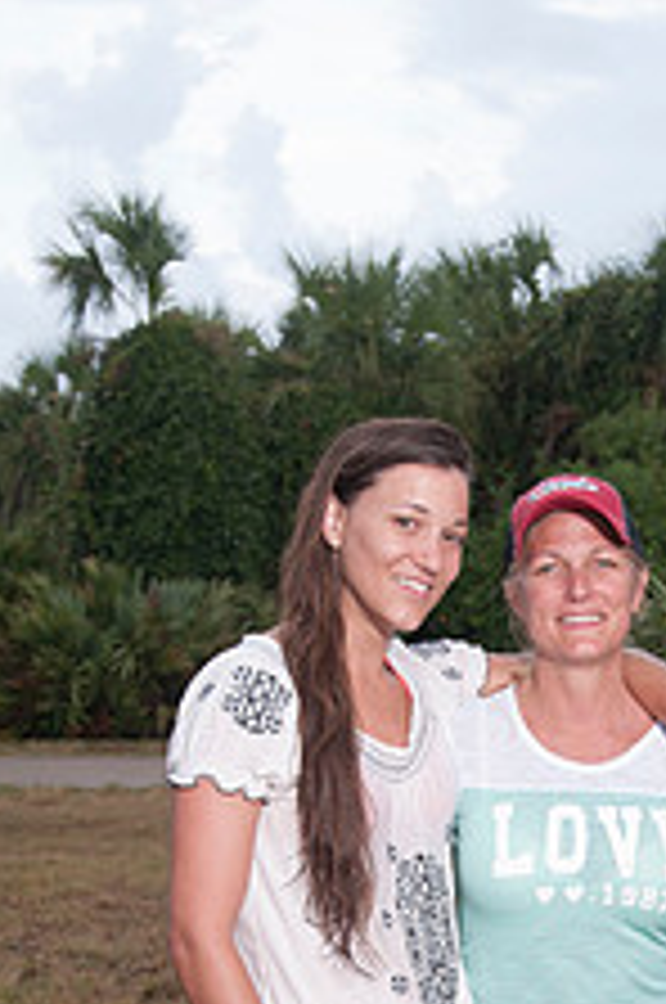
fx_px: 2700
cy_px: 972
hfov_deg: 13.9
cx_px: 623
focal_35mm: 97
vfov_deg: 20.5
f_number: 5.6
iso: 200
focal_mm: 32
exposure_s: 1/80
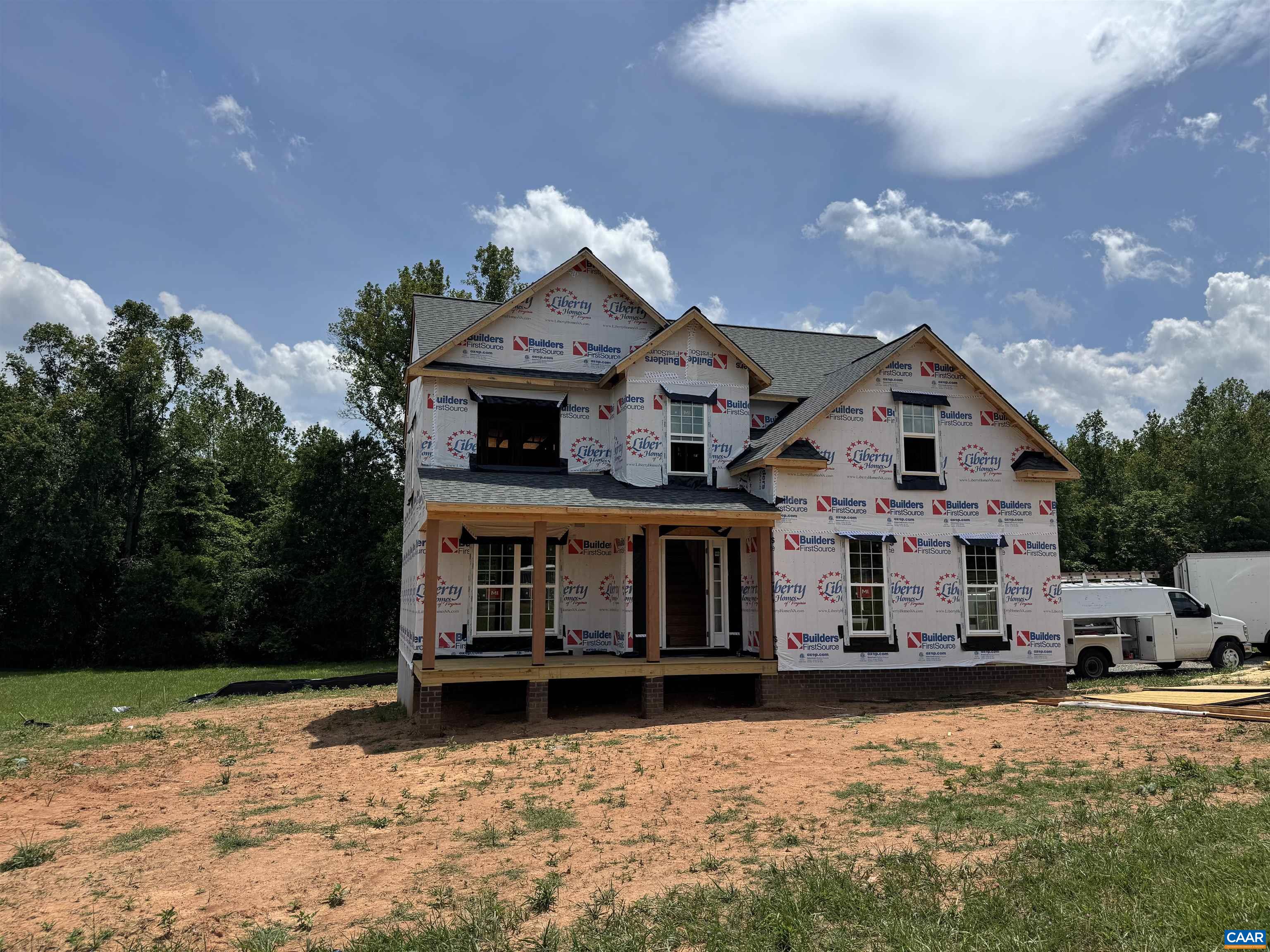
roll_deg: +0.2
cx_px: 635
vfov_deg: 56.8
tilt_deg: +7.4
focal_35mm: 24
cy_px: 476
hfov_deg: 71.6
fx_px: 881
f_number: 1.78
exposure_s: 1/9009
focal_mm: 6.76
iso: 80
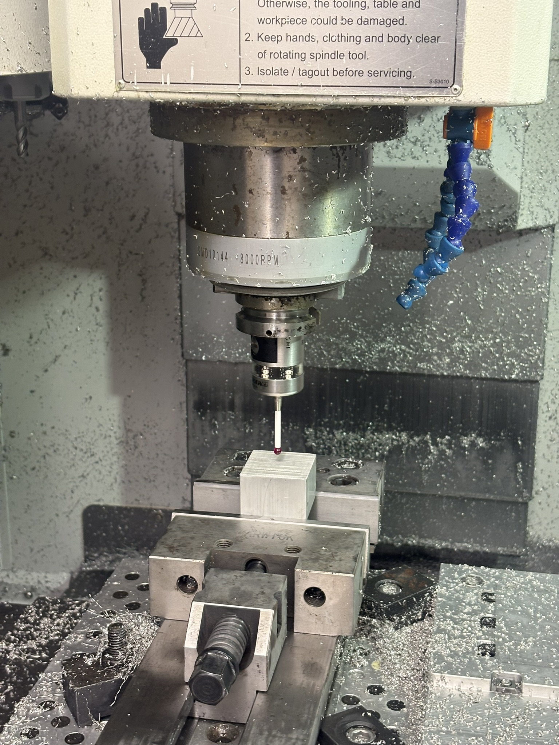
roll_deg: -0.6
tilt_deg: -17.1
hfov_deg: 28.0
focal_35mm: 52
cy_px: 372
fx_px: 1120
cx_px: 280
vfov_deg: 36.8
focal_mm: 5.96
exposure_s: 1/50
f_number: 1.6
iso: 64
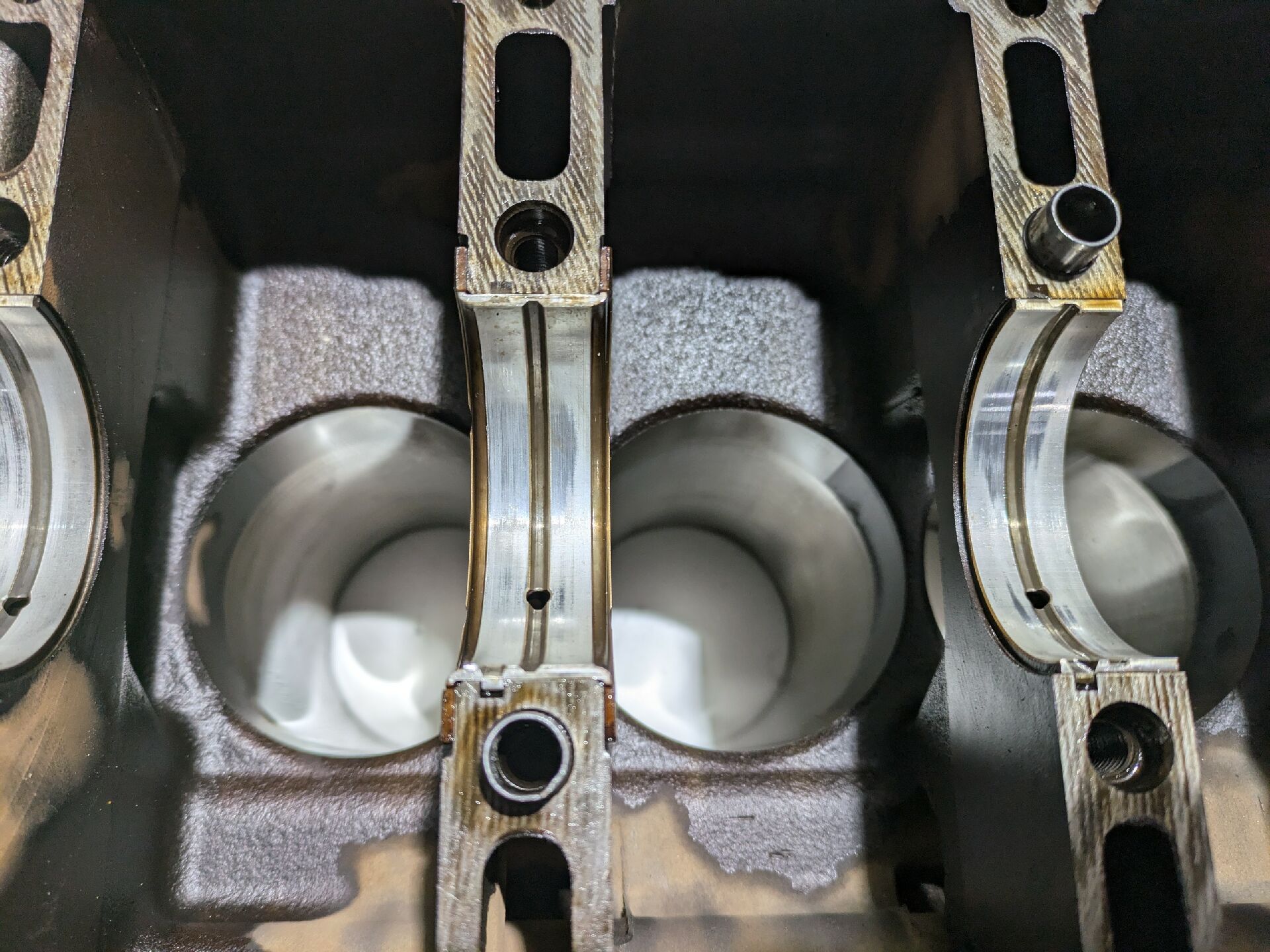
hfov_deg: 69.4
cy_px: 476
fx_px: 917
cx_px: 635
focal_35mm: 25
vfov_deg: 54.9
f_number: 1.89
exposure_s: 1/50
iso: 60
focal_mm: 5.43
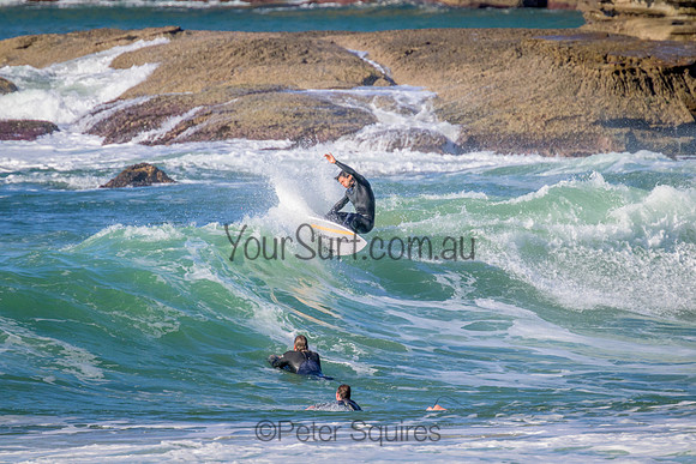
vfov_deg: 1.7
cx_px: 348
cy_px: 232
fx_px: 15470
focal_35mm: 800
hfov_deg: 2.6
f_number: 11
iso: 1250
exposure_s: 1/2000
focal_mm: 800
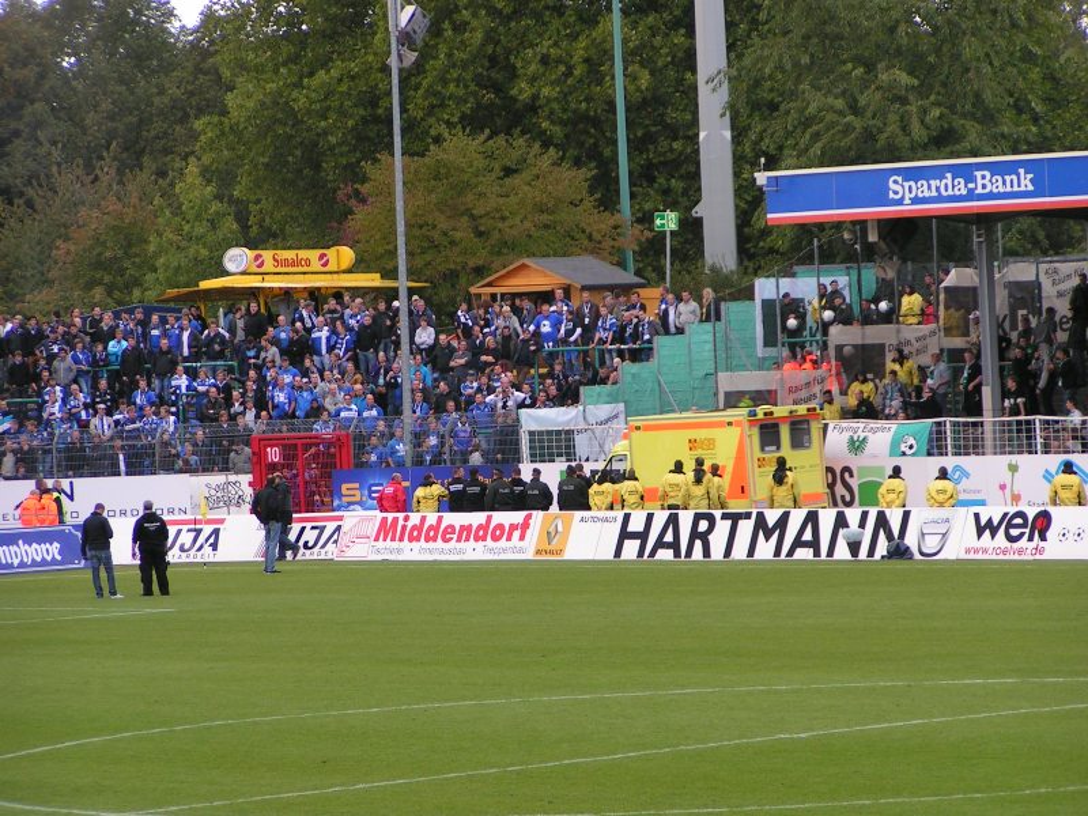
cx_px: 544
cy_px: 408
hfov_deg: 10.0
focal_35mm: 197
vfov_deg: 7.5
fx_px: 6192
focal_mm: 30.1
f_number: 3.5
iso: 50
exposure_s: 1/200
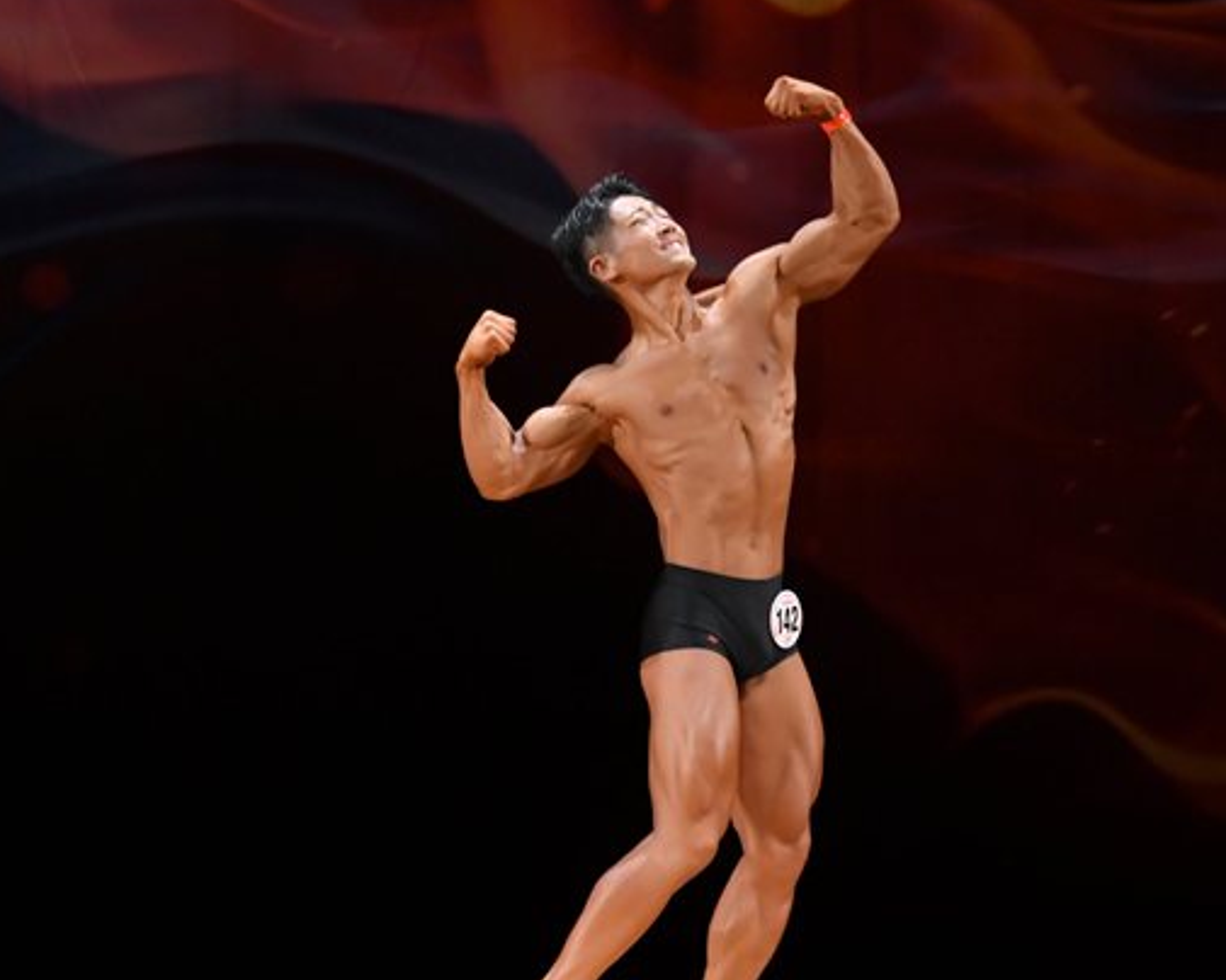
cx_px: 579
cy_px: 560
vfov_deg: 4.8
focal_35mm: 324
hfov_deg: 6.0
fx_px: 11756
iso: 3200
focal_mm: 150
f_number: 5.6
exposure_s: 1/400
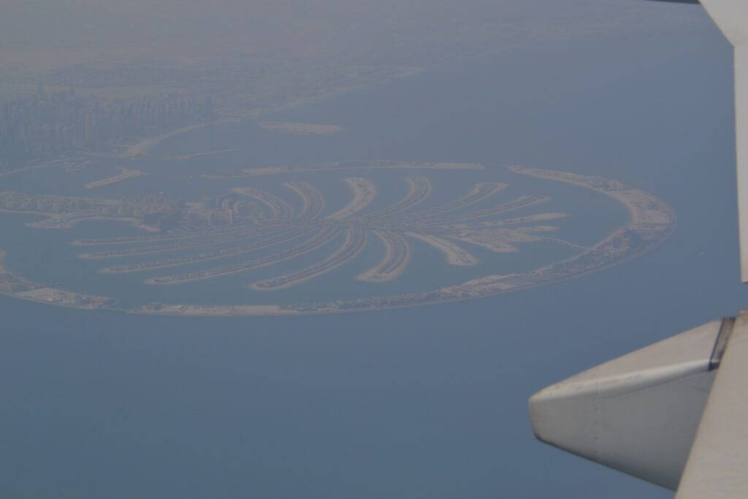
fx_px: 2119
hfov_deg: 20.0
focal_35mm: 102
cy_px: 250
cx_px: 374
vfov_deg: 13.4
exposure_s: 1/250
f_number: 8
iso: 100
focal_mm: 68
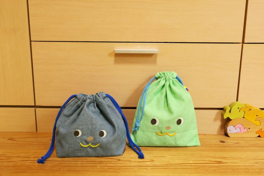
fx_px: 271
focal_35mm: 37
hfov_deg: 51.9
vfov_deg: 35.9
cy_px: 88
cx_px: 132
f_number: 3.8
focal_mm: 13.4
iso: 1250
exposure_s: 1/80
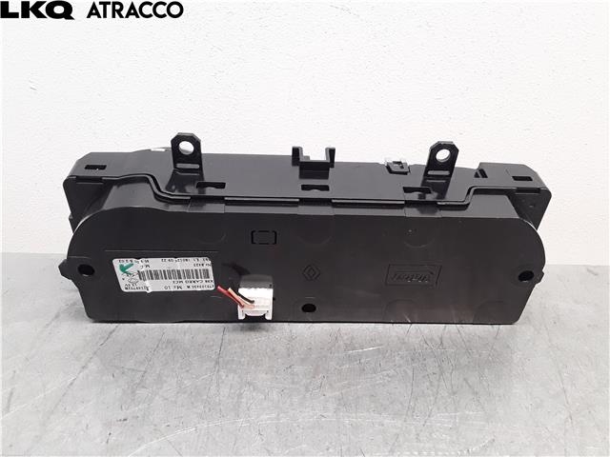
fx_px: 493
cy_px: 228
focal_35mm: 28
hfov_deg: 63.4
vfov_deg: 49.7
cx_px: 305
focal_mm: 2.91
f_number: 1.9
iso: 100
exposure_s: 1/100
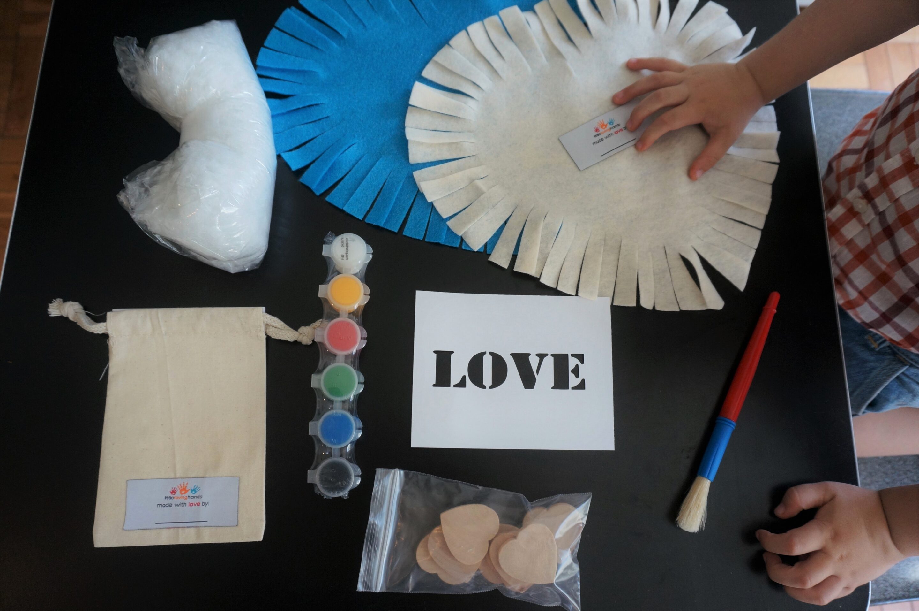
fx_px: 612
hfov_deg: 73.8
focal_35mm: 24
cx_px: 460
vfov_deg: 53.0
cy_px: 306
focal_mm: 16
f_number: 4
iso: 500
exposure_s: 1/160
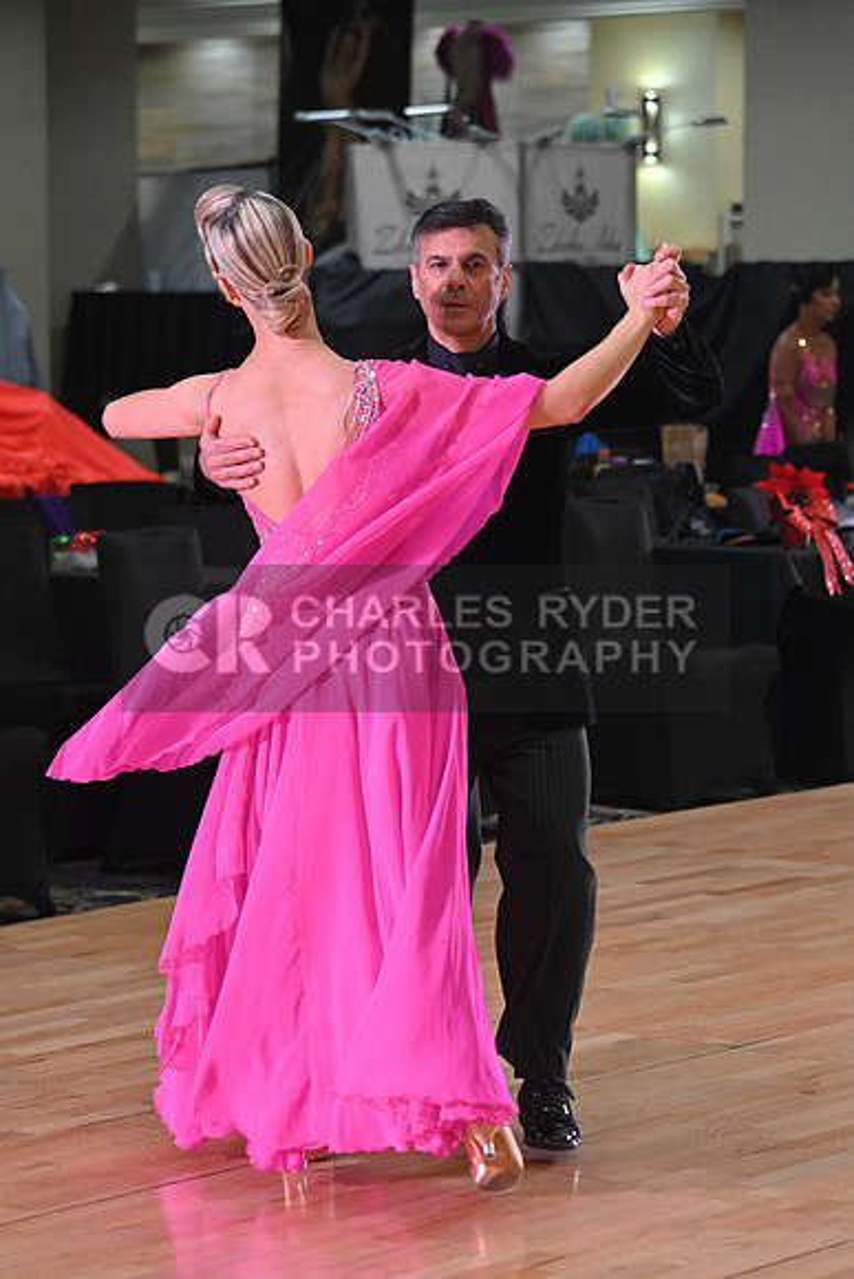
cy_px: 640
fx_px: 4267
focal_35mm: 120
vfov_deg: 17.1
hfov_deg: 11.4
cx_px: 427
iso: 3200
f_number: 5
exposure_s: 1/320
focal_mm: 120
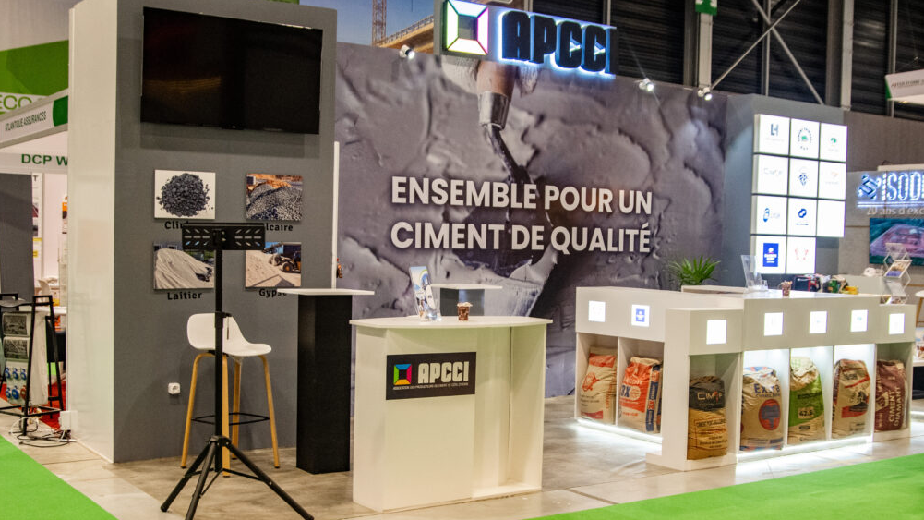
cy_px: 275
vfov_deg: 26.5
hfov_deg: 45.5
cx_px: 470
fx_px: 1103
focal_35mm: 45
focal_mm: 28
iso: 1600
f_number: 4
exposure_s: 1/200
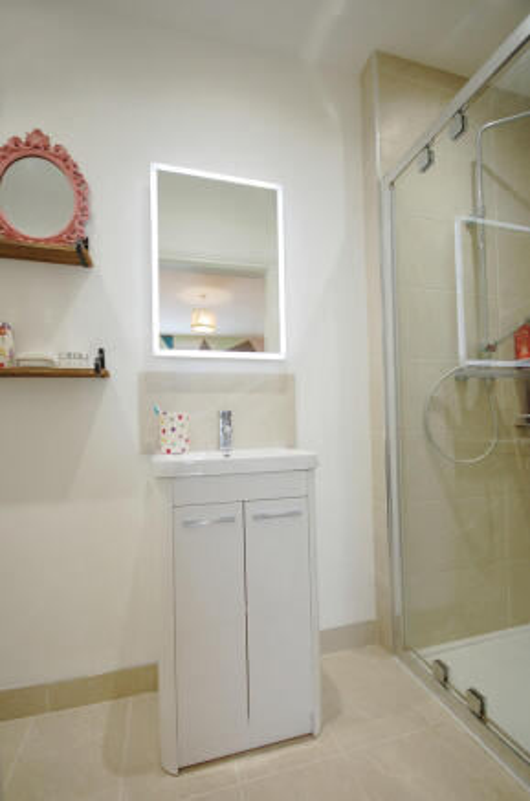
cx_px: 265
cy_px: 400
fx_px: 466
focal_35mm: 21
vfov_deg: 81.3
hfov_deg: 59.2
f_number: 5
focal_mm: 14
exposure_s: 1/15
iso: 200
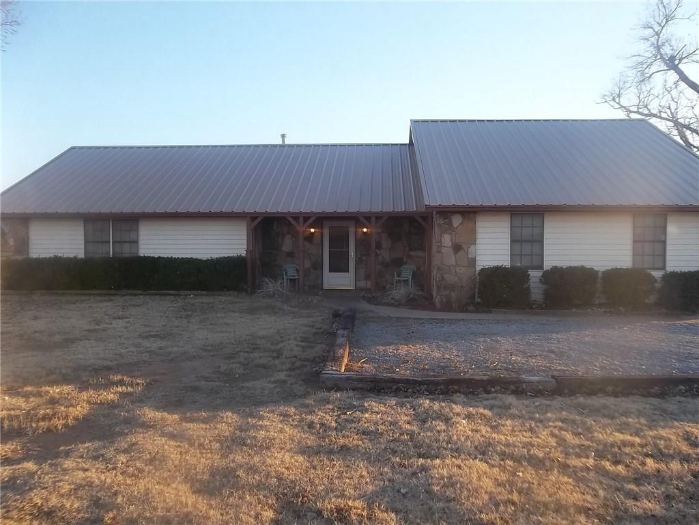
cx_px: 350
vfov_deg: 51.4
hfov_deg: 65.3
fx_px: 545
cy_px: 262
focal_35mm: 27
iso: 80
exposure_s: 1/100
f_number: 3.5
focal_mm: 4.9
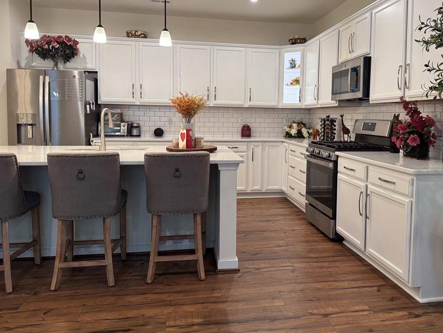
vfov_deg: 48.0
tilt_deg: -4.1
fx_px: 371
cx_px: 252
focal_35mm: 29
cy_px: 137
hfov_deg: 61.4
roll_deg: -1.1
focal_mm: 6.76
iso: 200
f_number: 1.78
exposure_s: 1/120
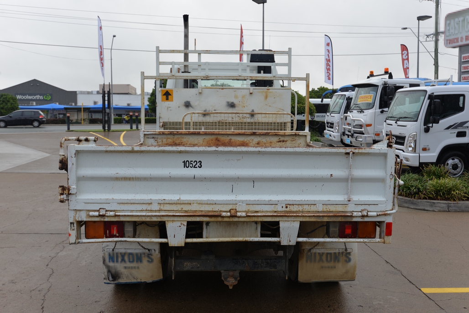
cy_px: 156
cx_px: 234
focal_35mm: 35
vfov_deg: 37.9
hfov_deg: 54.4
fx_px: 456
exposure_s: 1/250
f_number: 8
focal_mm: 35
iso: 160
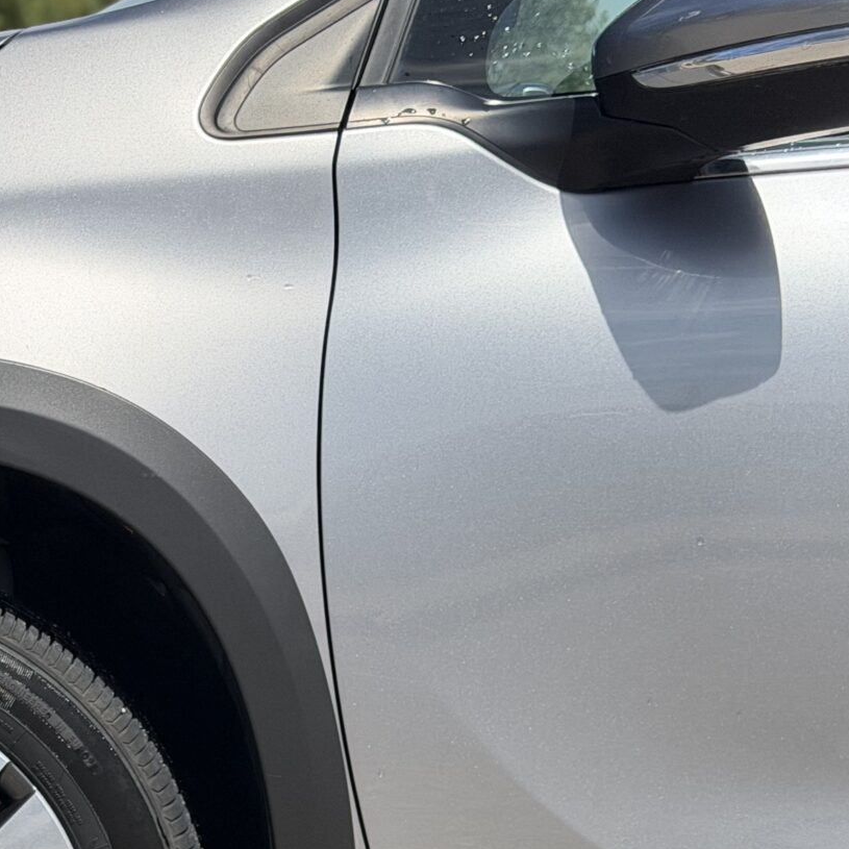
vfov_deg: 17.2
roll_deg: -0.2
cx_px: -85
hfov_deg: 16.8
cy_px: 726
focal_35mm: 100
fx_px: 2775
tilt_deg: -3.3
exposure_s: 1/5587
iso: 100
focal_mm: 6.76
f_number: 1.78
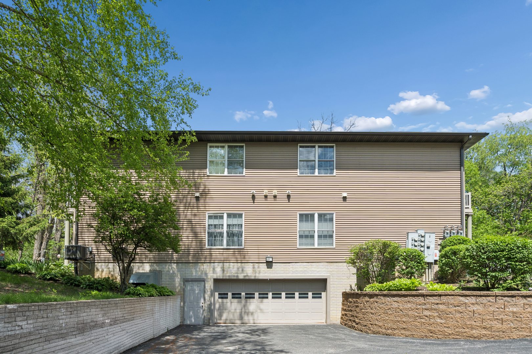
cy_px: 177
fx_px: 266
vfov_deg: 67.4
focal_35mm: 18
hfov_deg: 90.0
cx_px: 266
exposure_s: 1/500
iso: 400
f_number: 9
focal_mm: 18
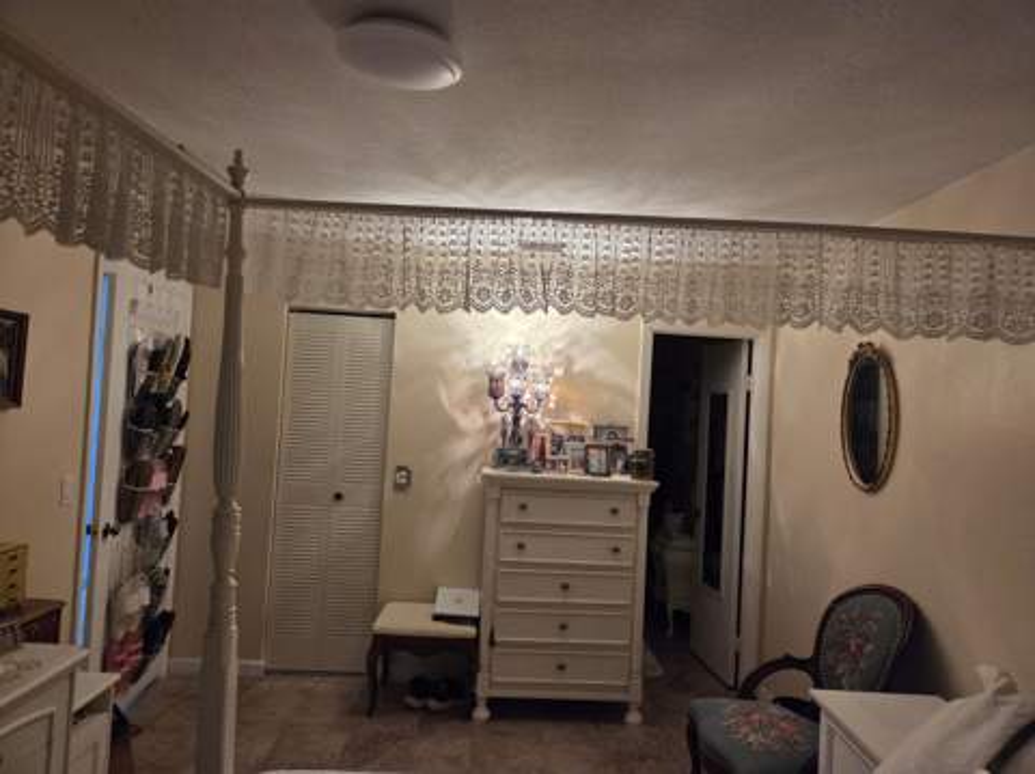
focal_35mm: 23
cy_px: 387
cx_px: 518
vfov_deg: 58.8
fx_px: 687
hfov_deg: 74.0
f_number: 1.8
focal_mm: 5.4
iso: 1000
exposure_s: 1/120
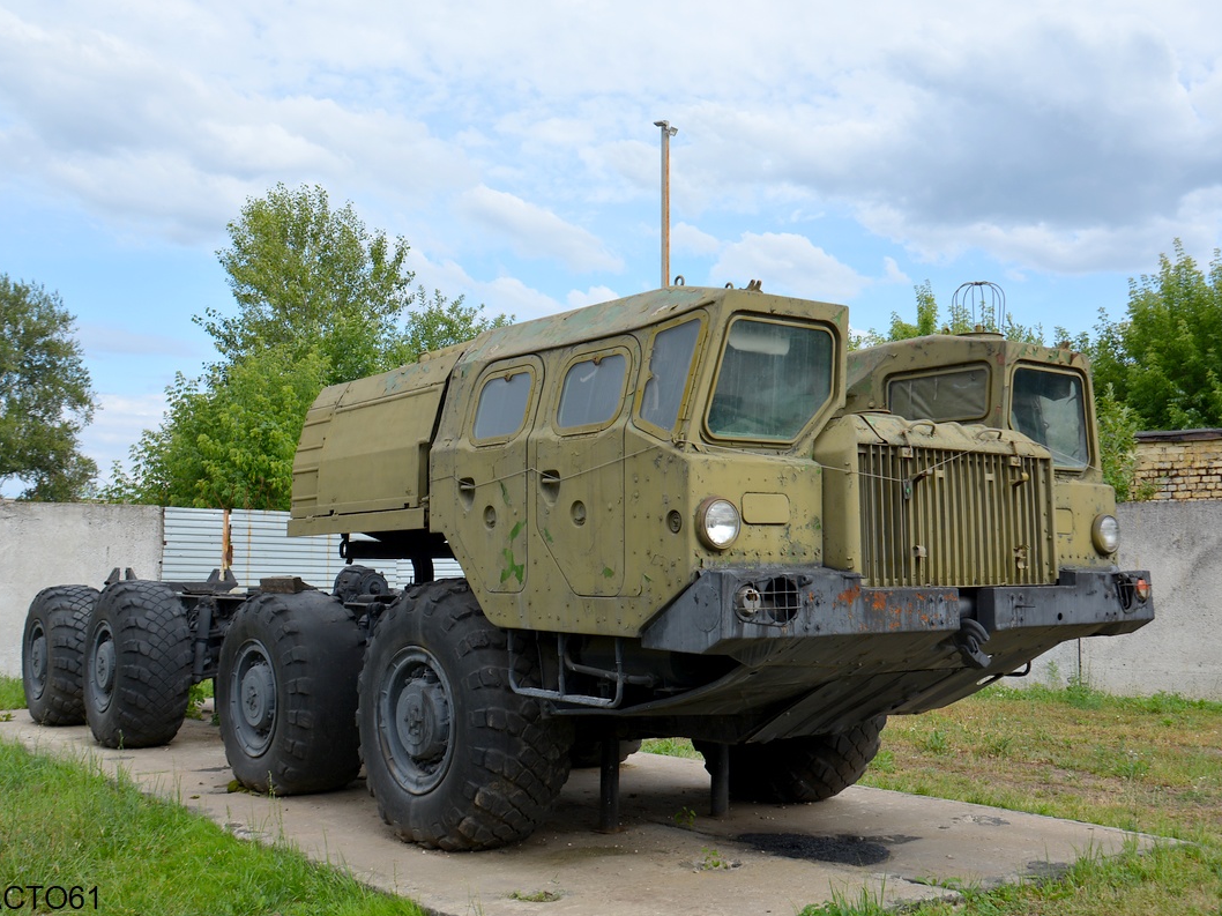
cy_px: 455
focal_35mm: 36
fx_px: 1271
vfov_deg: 39.6
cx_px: 625
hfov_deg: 51.4
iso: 125
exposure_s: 1/250
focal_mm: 22
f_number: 8
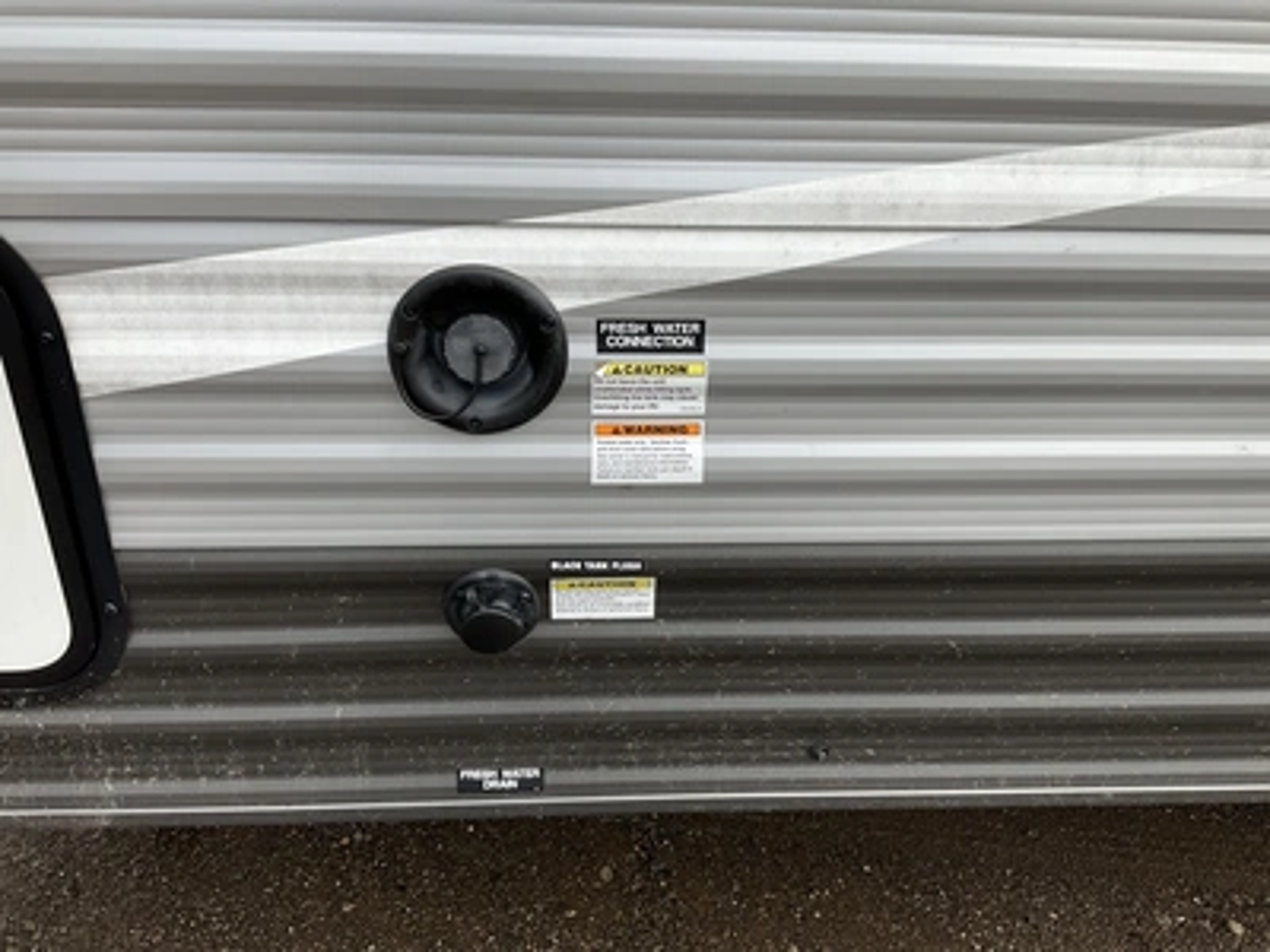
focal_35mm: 29
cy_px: 476
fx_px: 1064
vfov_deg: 48.2
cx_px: 635
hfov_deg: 61.7
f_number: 1.8
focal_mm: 3
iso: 25
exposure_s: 1/353
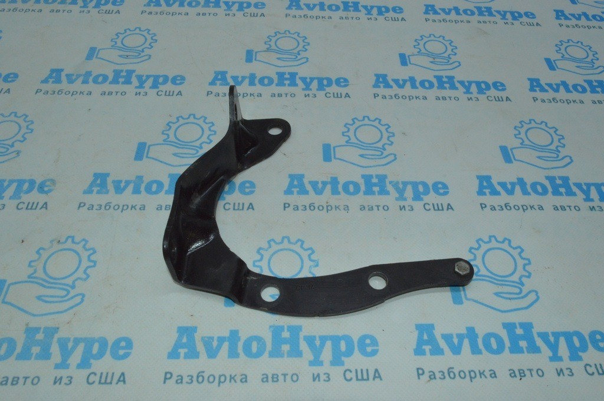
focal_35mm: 30
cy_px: 200
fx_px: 503
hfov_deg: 62.0
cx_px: 302
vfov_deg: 43.5
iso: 2200
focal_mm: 20
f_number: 22
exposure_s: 1/50
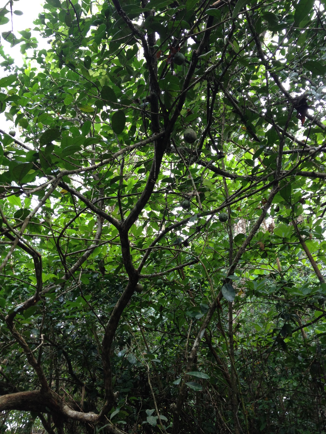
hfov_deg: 40.7
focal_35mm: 35
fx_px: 439
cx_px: 163
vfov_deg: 52.6
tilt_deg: +24.1
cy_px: 217
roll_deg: +1.7
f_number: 2.4
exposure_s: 1/20
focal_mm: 4.28
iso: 50
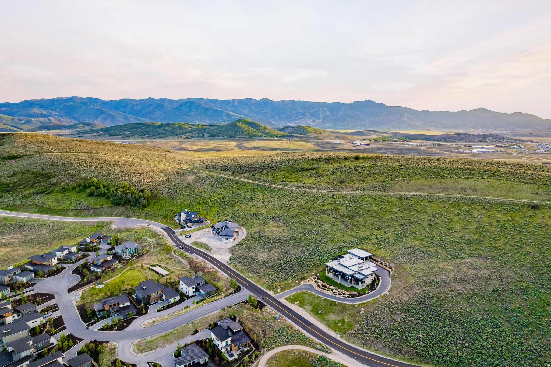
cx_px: 276
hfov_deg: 78.6
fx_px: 337
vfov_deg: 57.2
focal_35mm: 22
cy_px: 184
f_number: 2.8
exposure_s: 1/350
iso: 100
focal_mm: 8.38
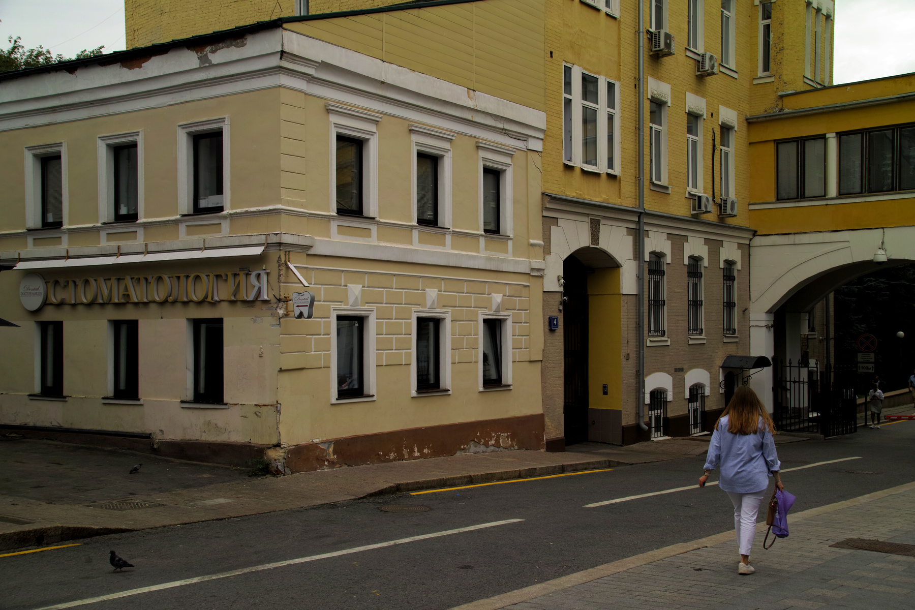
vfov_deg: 30.8
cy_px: 305
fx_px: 1106
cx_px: 458
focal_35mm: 44
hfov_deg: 45.0
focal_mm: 29
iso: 100
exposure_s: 1/250
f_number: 8
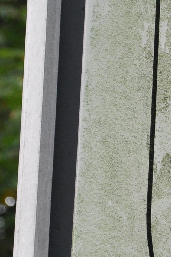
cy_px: 220
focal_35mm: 420
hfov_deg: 3.2
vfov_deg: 4.9
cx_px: 312
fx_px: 2998
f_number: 7.1
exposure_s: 1/250
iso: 400
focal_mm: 62
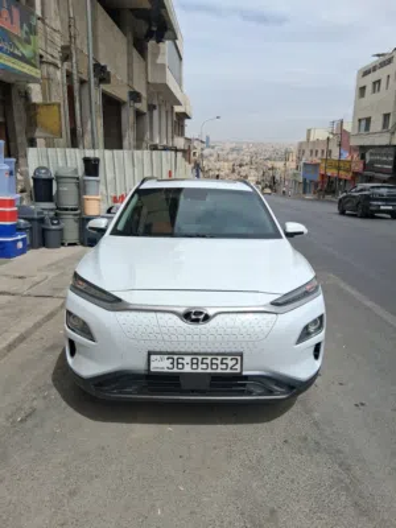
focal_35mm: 26
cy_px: 264
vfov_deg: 67.3
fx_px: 397
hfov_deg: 53.1
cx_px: 198
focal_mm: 3.98
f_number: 1.8
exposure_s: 1/901
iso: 25
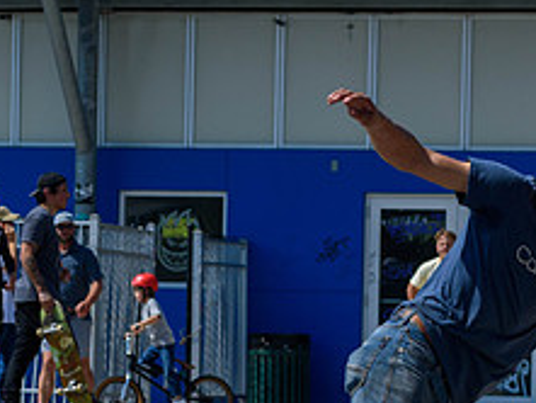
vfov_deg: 5.6
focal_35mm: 265
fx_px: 4106
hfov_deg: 7.4
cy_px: 445
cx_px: 572
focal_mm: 70
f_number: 8
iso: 200
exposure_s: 1/1000
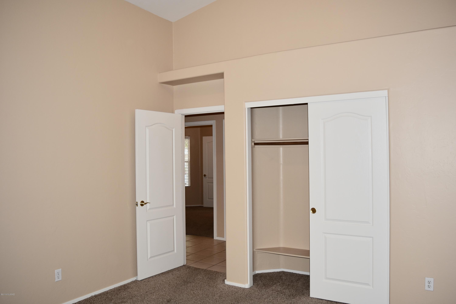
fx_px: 380
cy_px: 152
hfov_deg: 61.9
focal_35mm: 30
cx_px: 228
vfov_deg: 43.6
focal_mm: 20
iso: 100
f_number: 3.5
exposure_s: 1/60
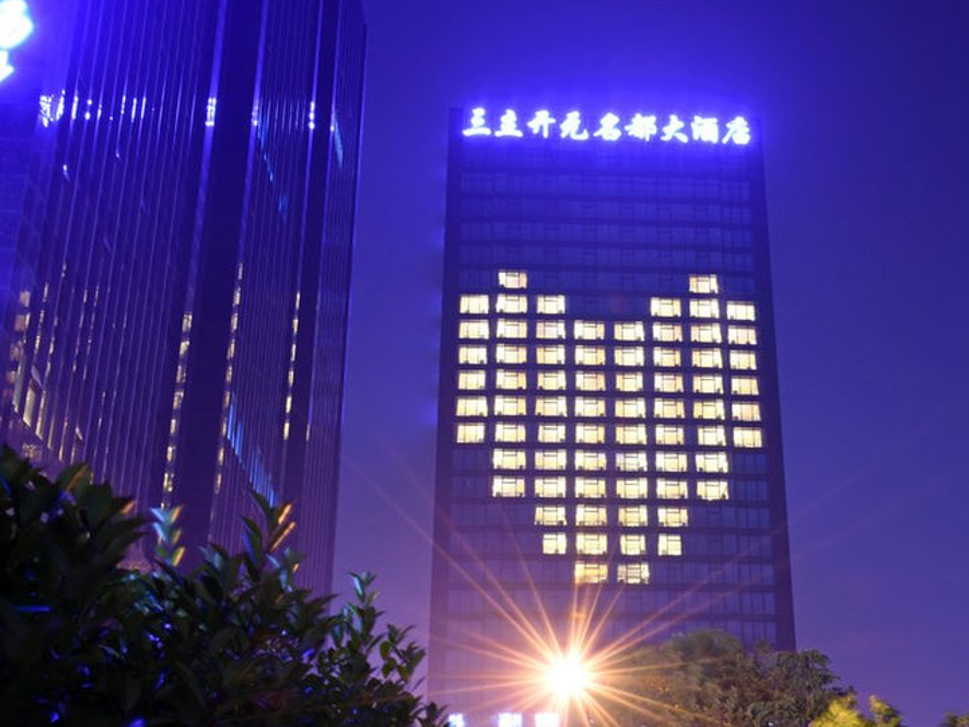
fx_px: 1316
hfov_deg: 40.1
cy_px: 386
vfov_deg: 30.9
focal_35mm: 47
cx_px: 606
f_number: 18
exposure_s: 25
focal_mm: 26
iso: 400
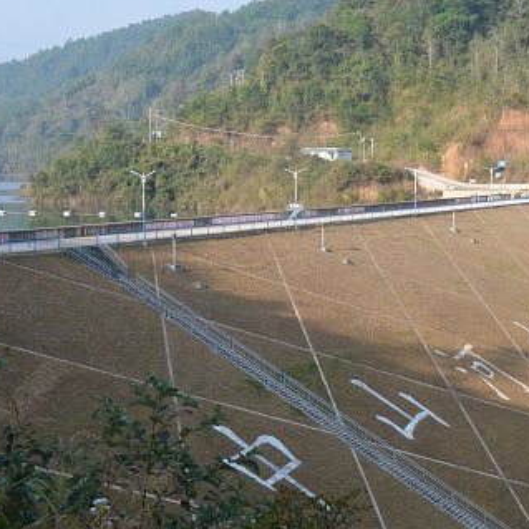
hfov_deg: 25.7
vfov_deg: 25.7
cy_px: 225
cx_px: 322
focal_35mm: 67
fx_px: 1158
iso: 200
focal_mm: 24
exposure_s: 1/250
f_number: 8
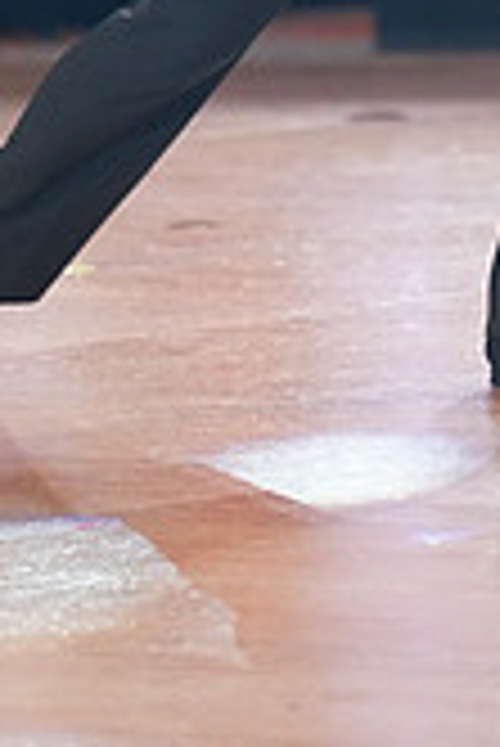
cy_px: -482
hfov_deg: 2.5
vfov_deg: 3.8
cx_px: 682
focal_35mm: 545
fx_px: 11330
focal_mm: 156
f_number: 2.8
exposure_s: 1/640
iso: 3200
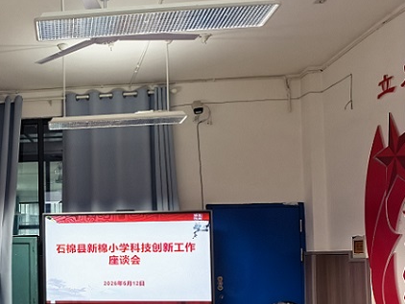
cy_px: 237
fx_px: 585
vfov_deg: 28.6
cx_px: -16
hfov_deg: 34.2
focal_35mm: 50
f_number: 4
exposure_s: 1/33.3
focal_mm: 5.75
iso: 400
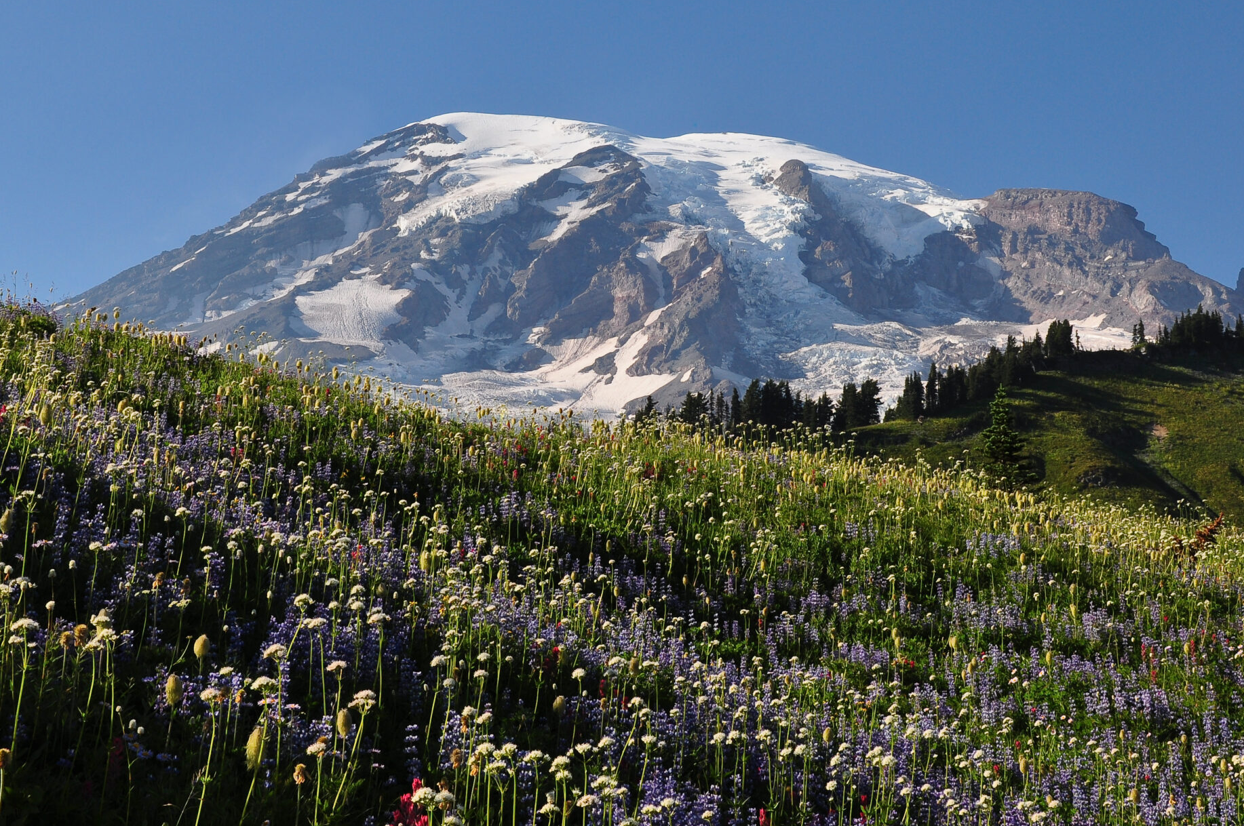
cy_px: 284
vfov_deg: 20.2
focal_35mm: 67
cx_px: 646
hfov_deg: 30.1
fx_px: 2312
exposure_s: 1/320
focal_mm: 32
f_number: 10
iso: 200
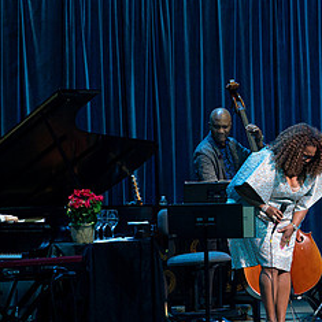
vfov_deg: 7.3
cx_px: 296
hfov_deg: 7.3
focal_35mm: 239
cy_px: 208
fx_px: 2515
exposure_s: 1/320
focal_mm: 114
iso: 2500
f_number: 5.6
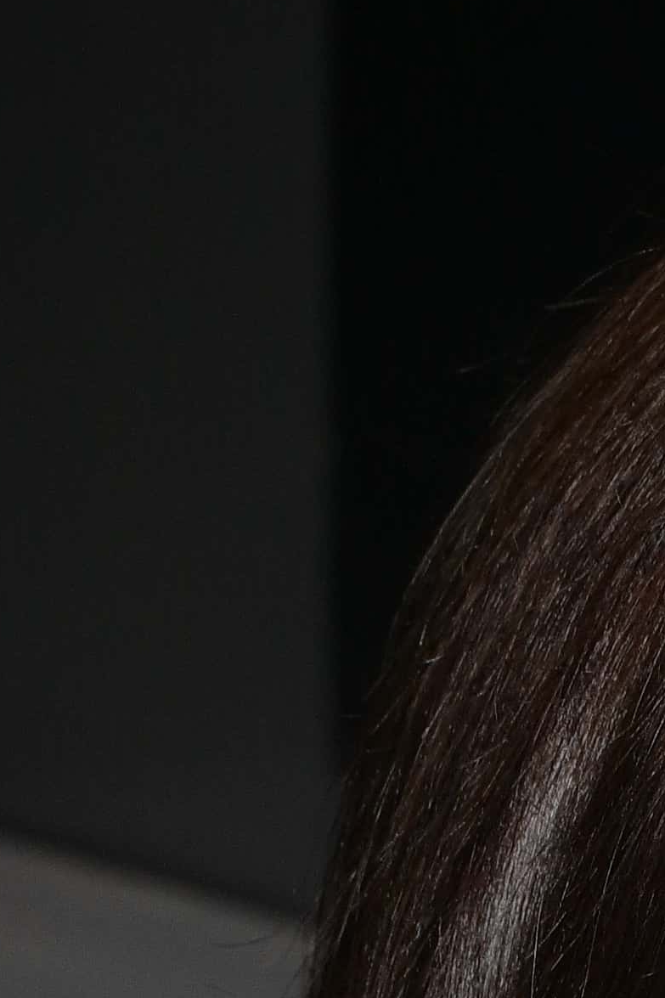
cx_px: 1129
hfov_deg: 2.8
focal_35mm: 492
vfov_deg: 4.1
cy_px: 2732
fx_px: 13635
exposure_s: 1/250
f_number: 8
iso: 400
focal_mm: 70
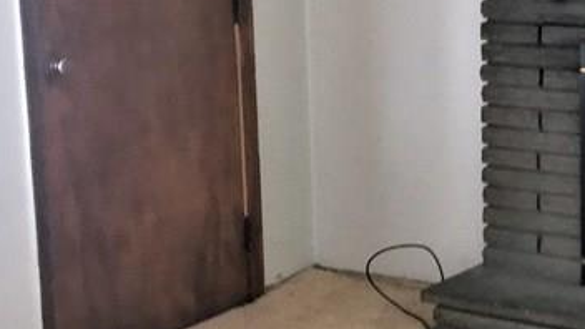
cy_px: 186
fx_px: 1427
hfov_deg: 22.6
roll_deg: -0.2
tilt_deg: -12.4
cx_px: 524
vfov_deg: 13.2
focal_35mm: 92
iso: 200
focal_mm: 4.15
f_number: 2.2
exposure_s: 1/17
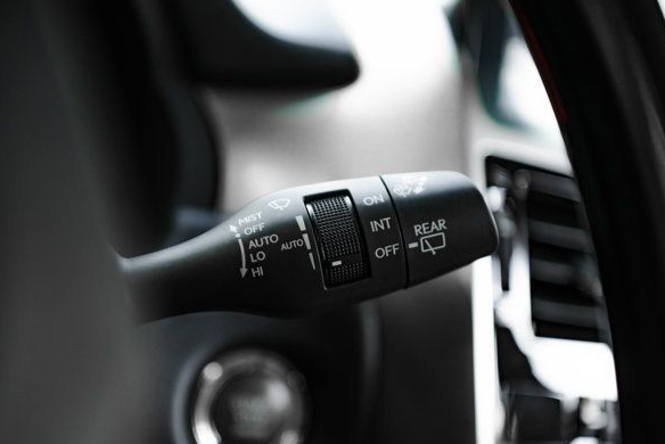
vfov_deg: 23.8
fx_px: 1053
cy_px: 241
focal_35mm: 57
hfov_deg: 35.0
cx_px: 343
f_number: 2.8
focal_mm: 52
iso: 800
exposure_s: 1/200
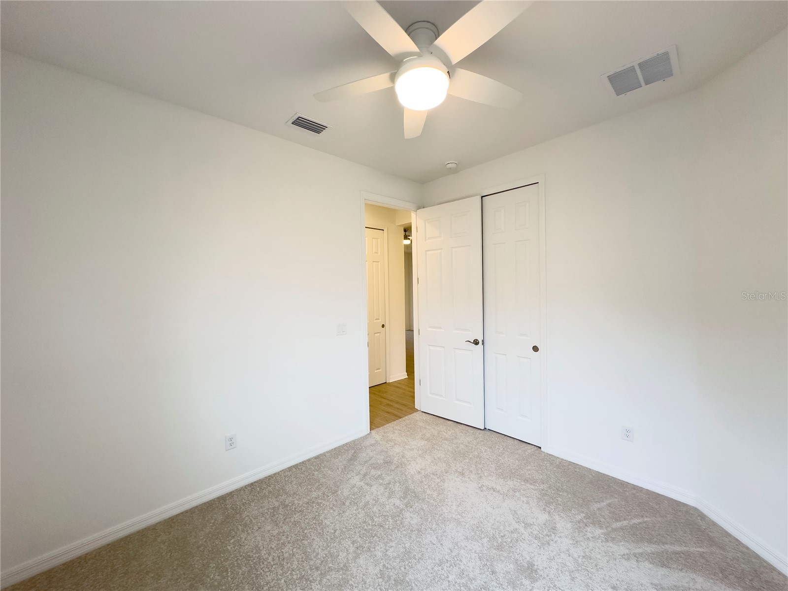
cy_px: 296
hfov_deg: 102.1
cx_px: 394
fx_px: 319
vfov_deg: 85.7
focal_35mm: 14
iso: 160
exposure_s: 1/60
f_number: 2.2
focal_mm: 2.22
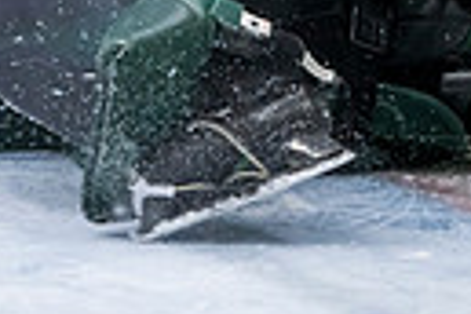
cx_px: 106
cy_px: -356
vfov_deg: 1.6
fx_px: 11421
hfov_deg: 2.4
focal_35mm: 873
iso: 2000
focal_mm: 150
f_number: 3.2
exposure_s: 1/640
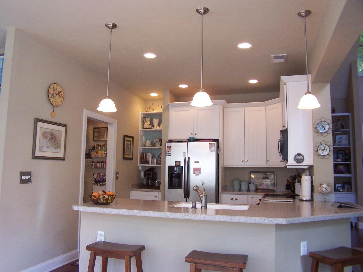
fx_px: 398
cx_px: 182
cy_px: 136
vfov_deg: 37.7
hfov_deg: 49.0
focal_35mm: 38
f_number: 2.8
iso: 140
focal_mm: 6.3
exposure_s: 1/20
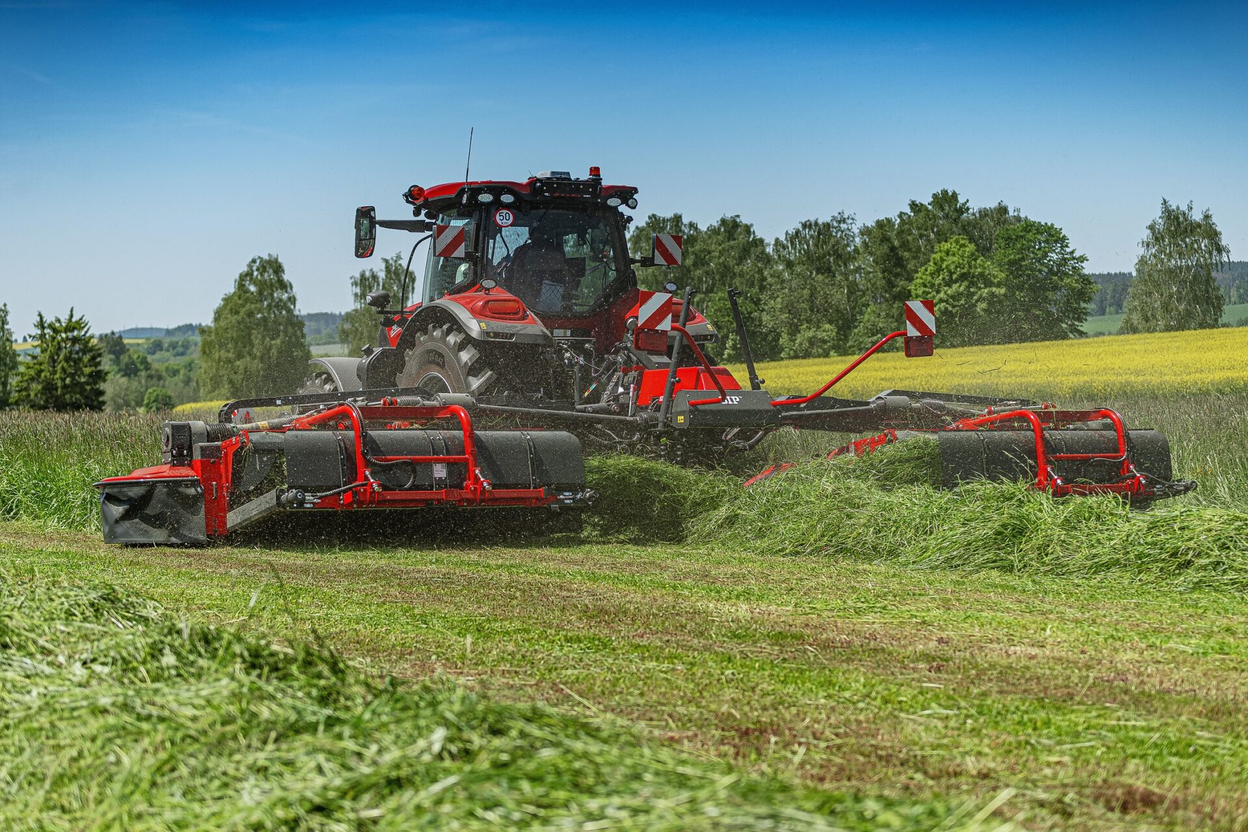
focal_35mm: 75
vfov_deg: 18.2
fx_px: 2600
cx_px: 624
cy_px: 416
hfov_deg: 27.0
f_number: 2.2
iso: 80
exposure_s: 1/2000
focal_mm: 50
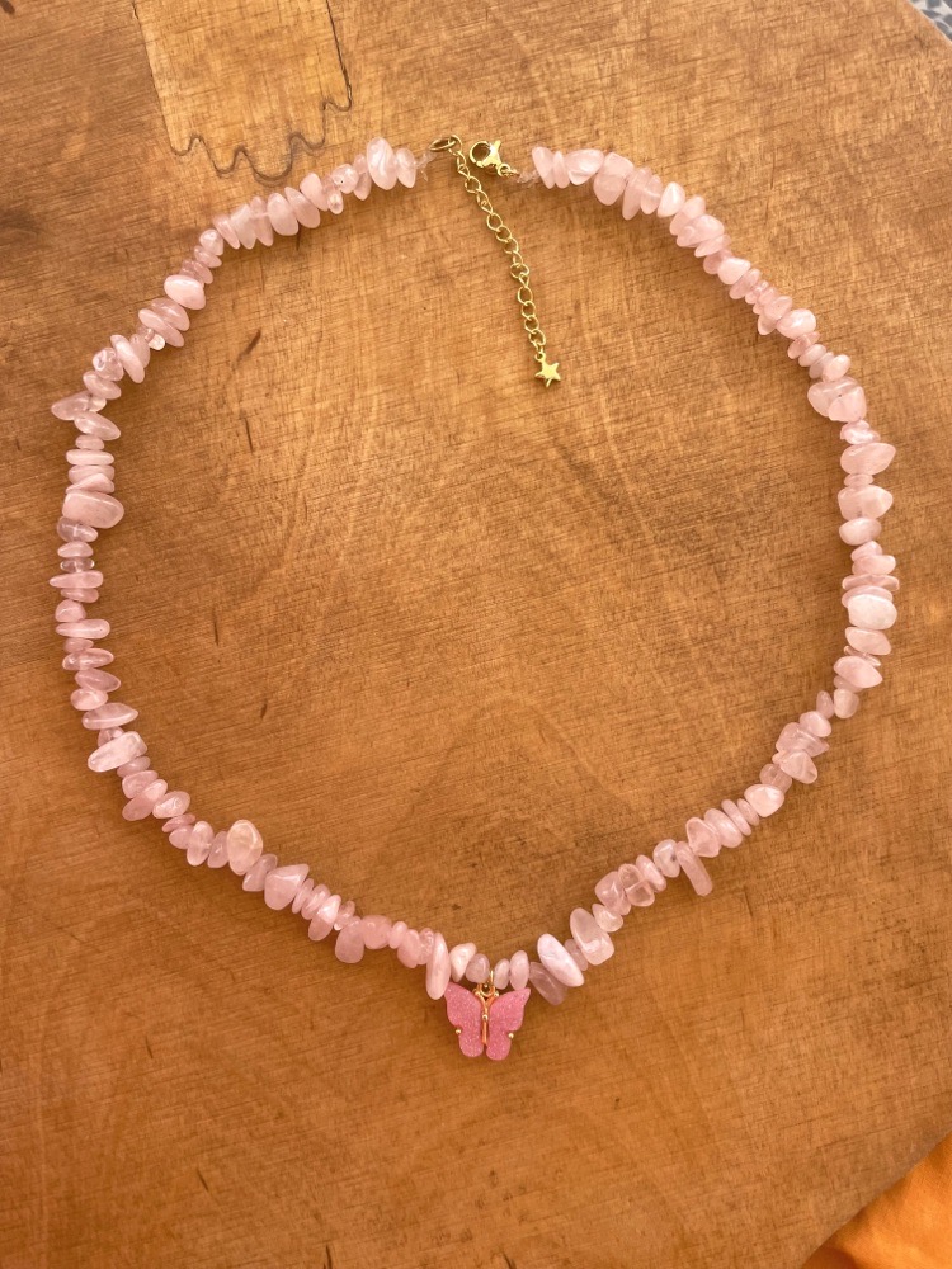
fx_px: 953
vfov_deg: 67.3
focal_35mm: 26
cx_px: 476
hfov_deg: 53.1
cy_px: 634
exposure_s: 1/1033
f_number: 1.6
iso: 50
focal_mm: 4.2
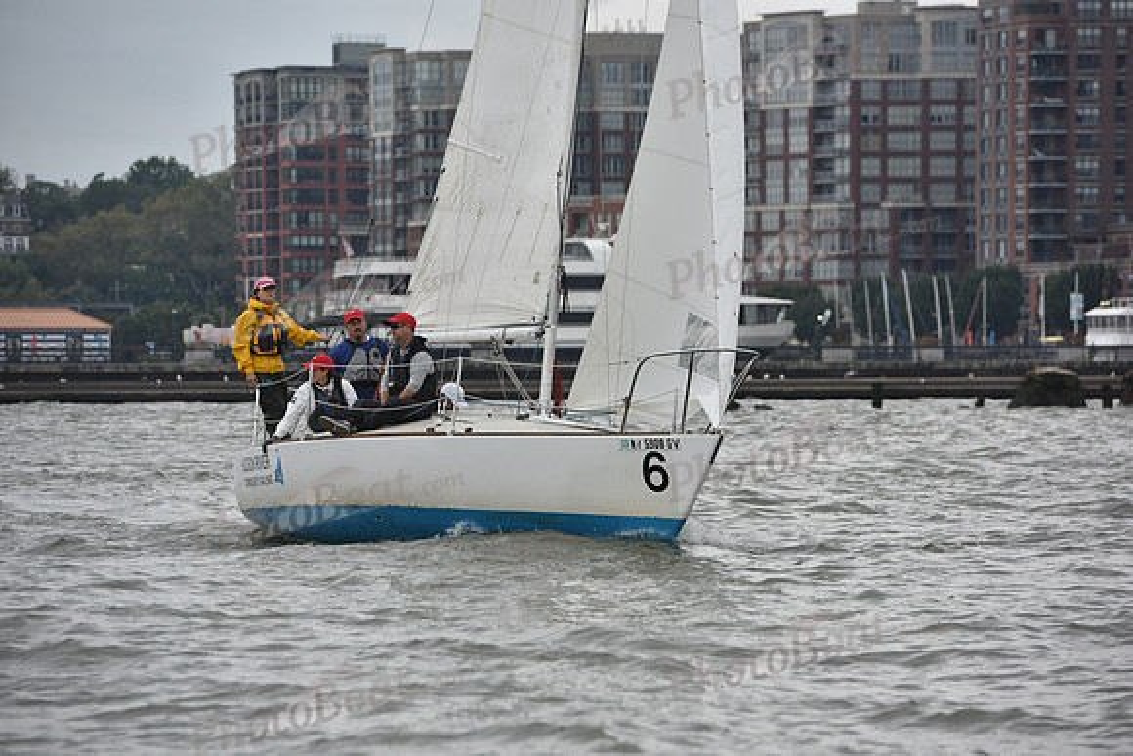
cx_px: 566
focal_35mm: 200
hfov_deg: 10.3
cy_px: 378
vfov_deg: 6.9
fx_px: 6296
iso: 400
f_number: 6.3
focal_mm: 200
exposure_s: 1/800
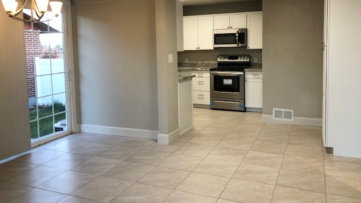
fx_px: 297
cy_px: 73
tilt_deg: -4.4
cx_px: 183
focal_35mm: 31
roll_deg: +1.8
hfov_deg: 62.6
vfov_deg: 37.5
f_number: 1.8
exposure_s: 1/30
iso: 25
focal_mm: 4
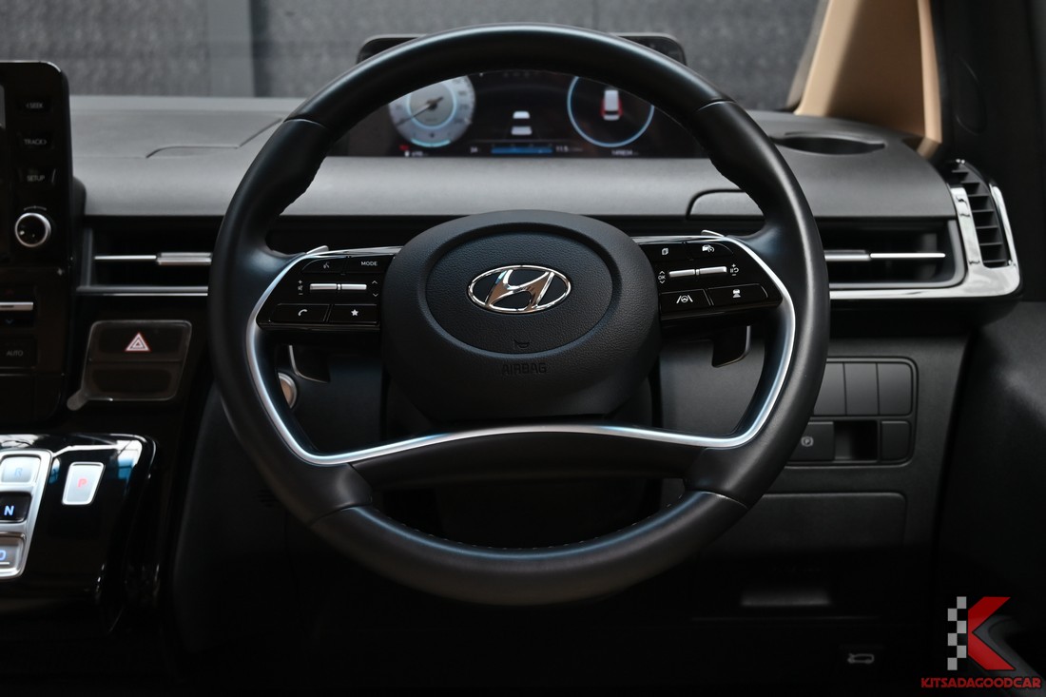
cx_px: 523
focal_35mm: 47
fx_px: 1365
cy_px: 348
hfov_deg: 41.9
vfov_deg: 28.6
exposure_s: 1/30
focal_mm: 31.5
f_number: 5.6
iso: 560
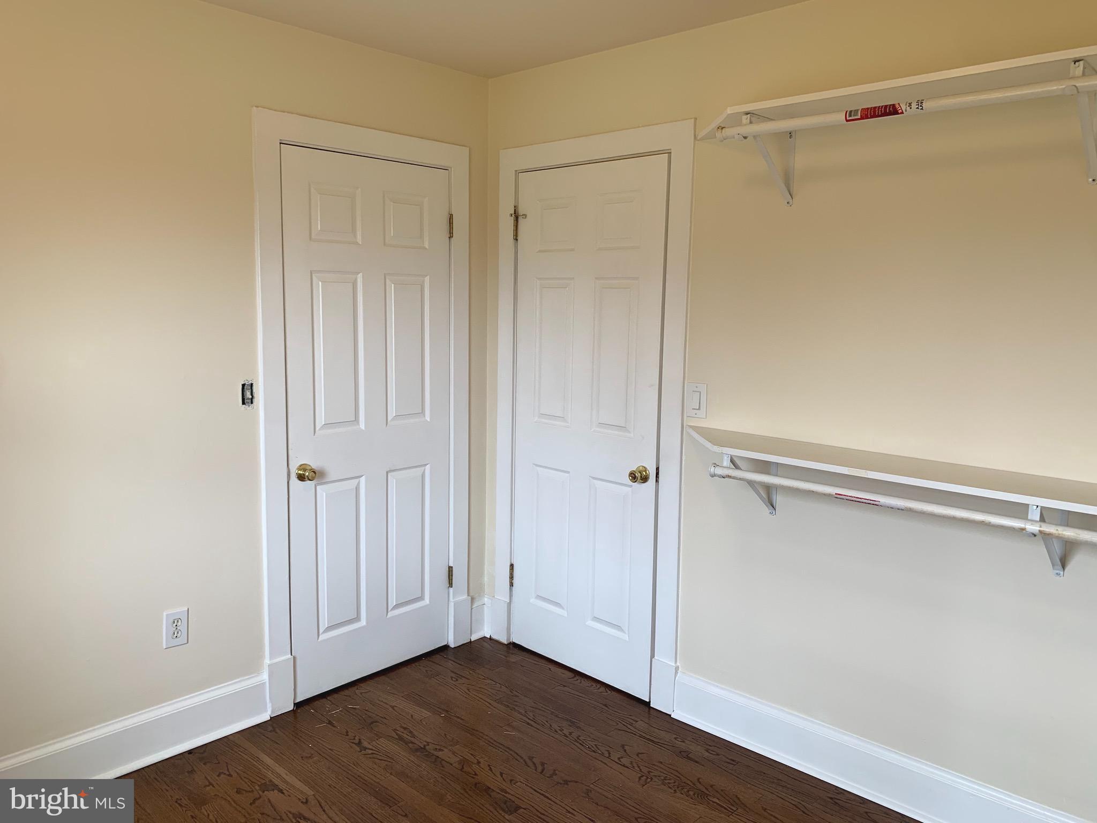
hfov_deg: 67.3
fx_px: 824
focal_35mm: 26
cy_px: 412
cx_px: 548
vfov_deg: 53.1
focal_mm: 4.25
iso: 50
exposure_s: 1/60
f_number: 1.8
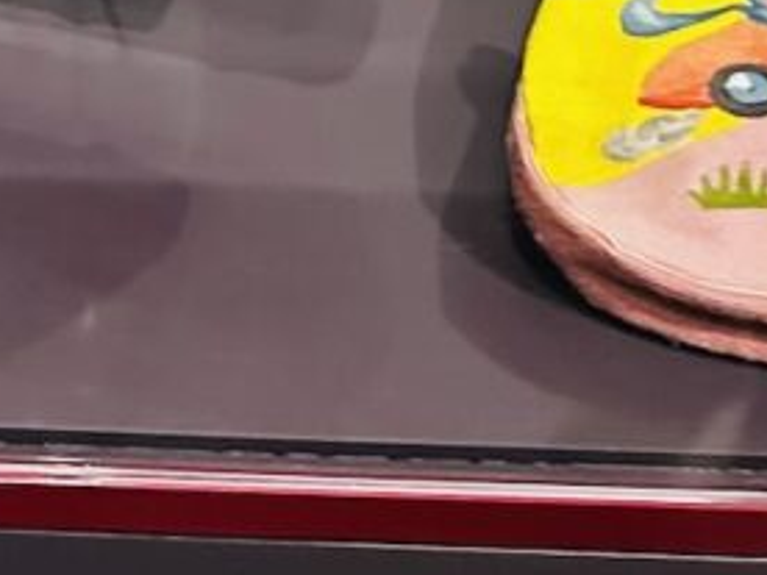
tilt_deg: -28.3
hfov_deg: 19.7
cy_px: -212
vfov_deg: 15.6
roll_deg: +2.4
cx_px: -311
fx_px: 1972
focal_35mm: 89
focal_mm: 6.86
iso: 1000
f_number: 1.78
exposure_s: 1/40
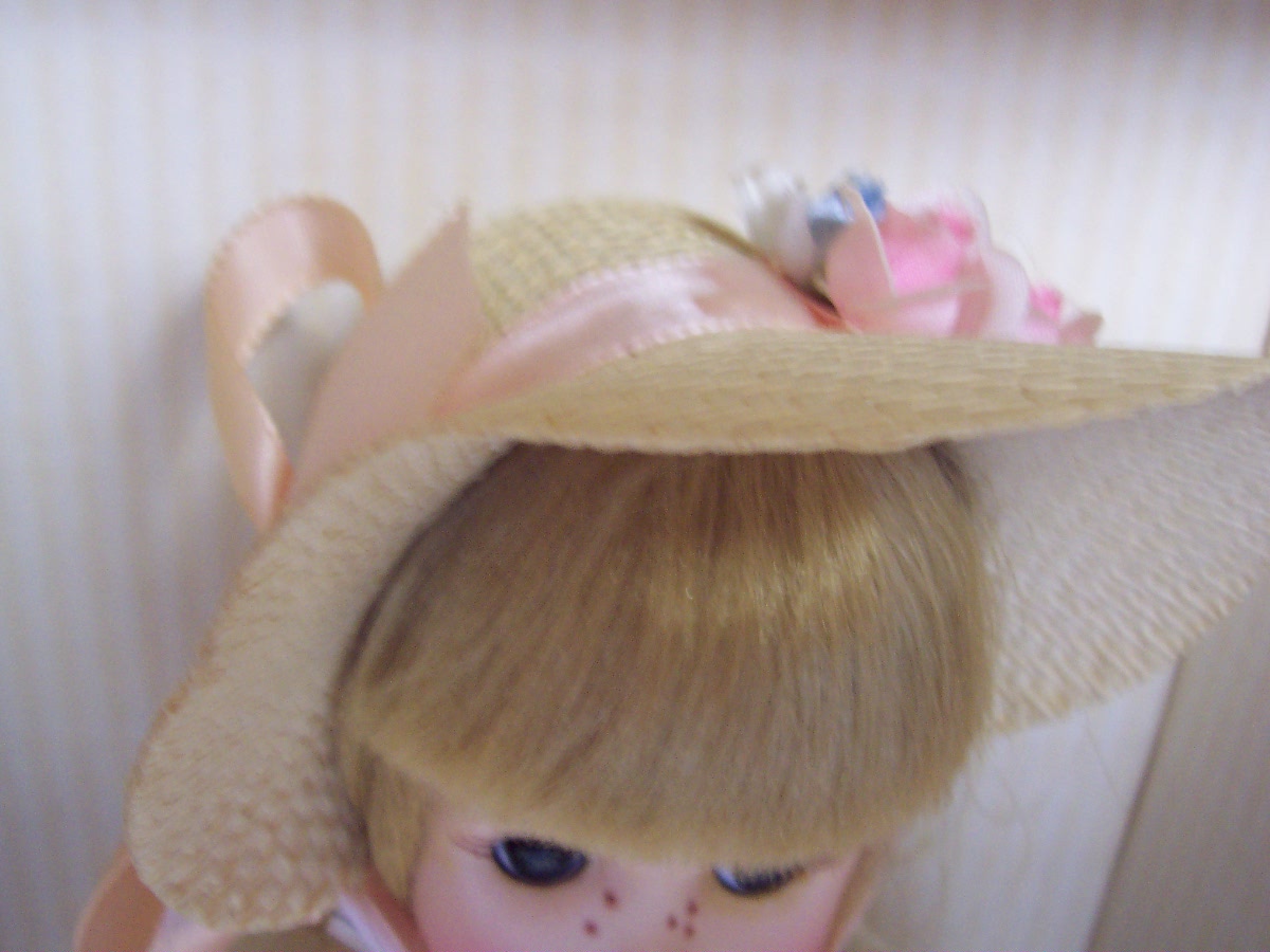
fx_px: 1357
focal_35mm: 37
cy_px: 476
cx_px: 635
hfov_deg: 50.1
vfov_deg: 38.7
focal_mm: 5.6
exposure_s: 1/20
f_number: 2.8
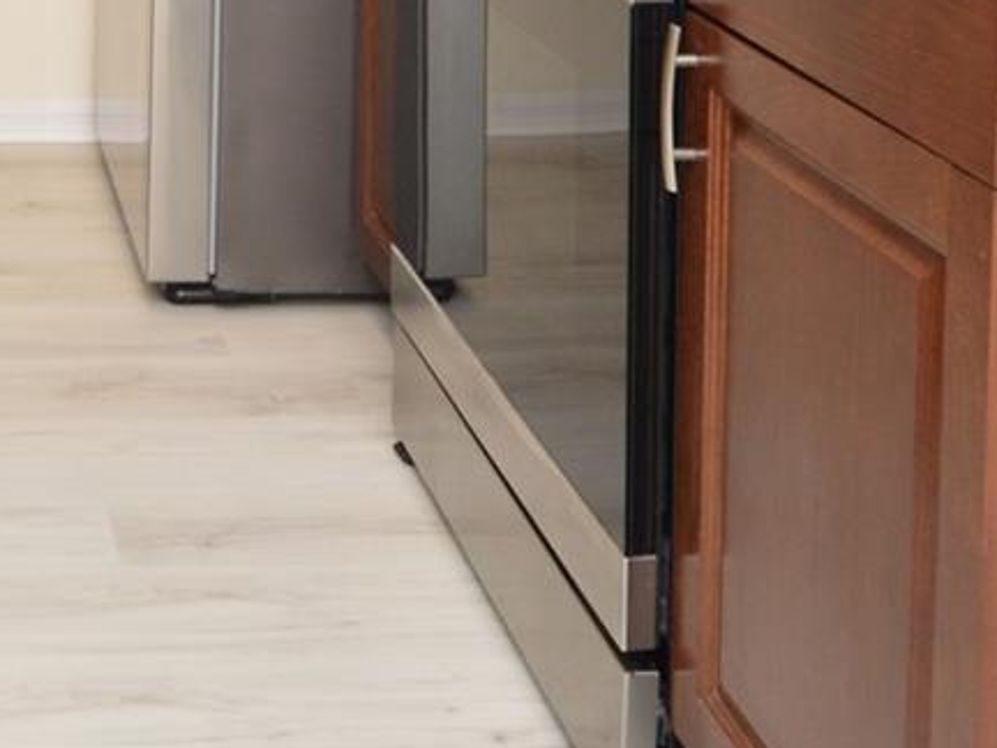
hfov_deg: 28.1
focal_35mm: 64
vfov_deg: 20.1
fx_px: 1843
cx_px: -46
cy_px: -345
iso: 640
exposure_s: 1/60
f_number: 4
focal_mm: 12
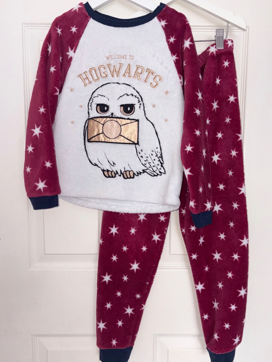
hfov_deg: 51.4
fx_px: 283
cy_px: 183
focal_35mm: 27
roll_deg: -0.9
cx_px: 136
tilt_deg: -5.2
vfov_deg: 65.3
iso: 32
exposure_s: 1/149
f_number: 1.6
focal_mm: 5.96
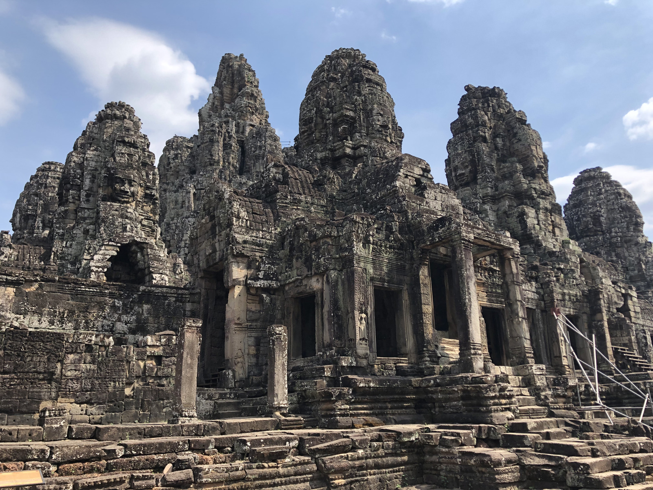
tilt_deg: +18.0
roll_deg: +3.6
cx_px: 326
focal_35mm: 28
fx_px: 528
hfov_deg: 63.4
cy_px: 245
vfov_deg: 49.7
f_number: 1.8
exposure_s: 1/1656
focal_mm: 4
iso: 20
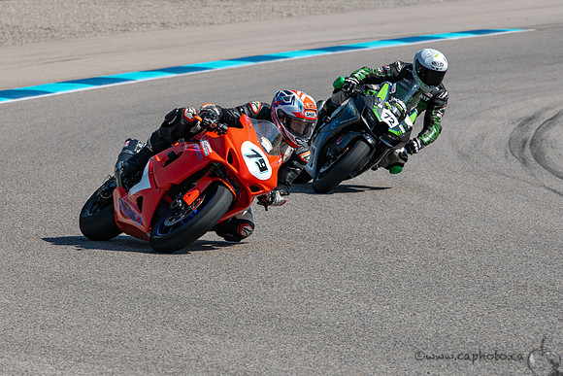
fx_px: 4080
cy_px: 188
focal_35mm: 261
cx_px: 196
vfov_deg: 5.3
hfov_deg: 7.9
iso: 180
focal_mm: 200
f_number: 9
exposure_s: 1/800
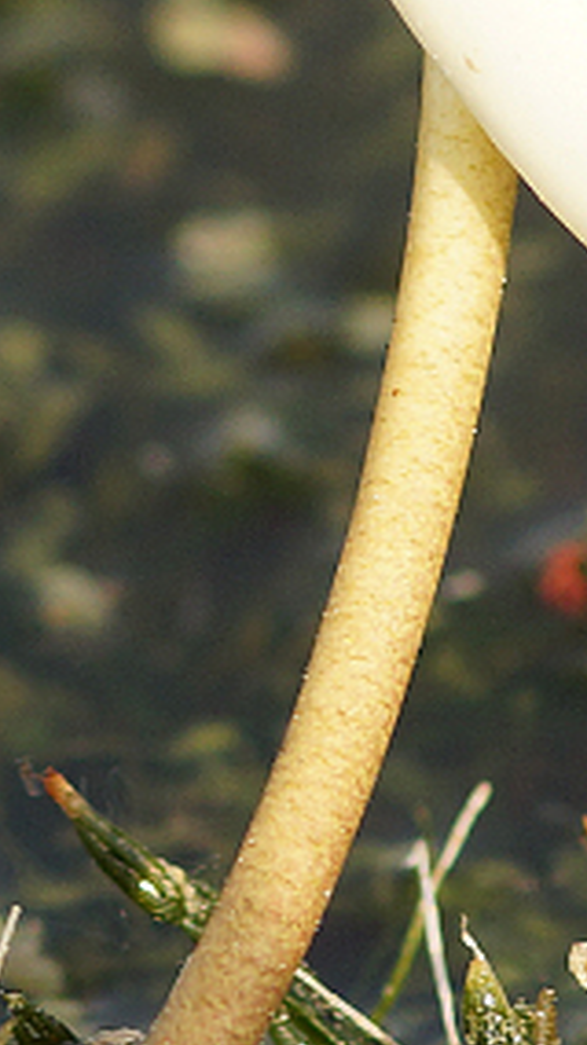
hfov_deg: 1.8
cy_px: -242
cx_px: 734
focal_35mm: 662
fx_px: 18345
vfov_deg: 3.3
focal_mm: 100
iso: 100
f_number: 4
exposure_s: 1/320
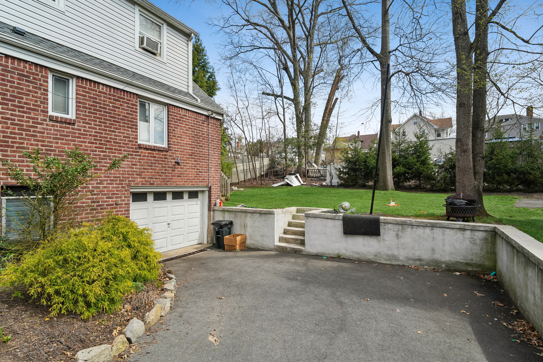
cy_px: 181
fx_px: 241
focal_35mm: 16
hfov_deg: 96.7
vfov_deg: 73.7
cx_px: 272
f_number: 8
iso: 400
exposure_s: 1/400
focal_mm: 16
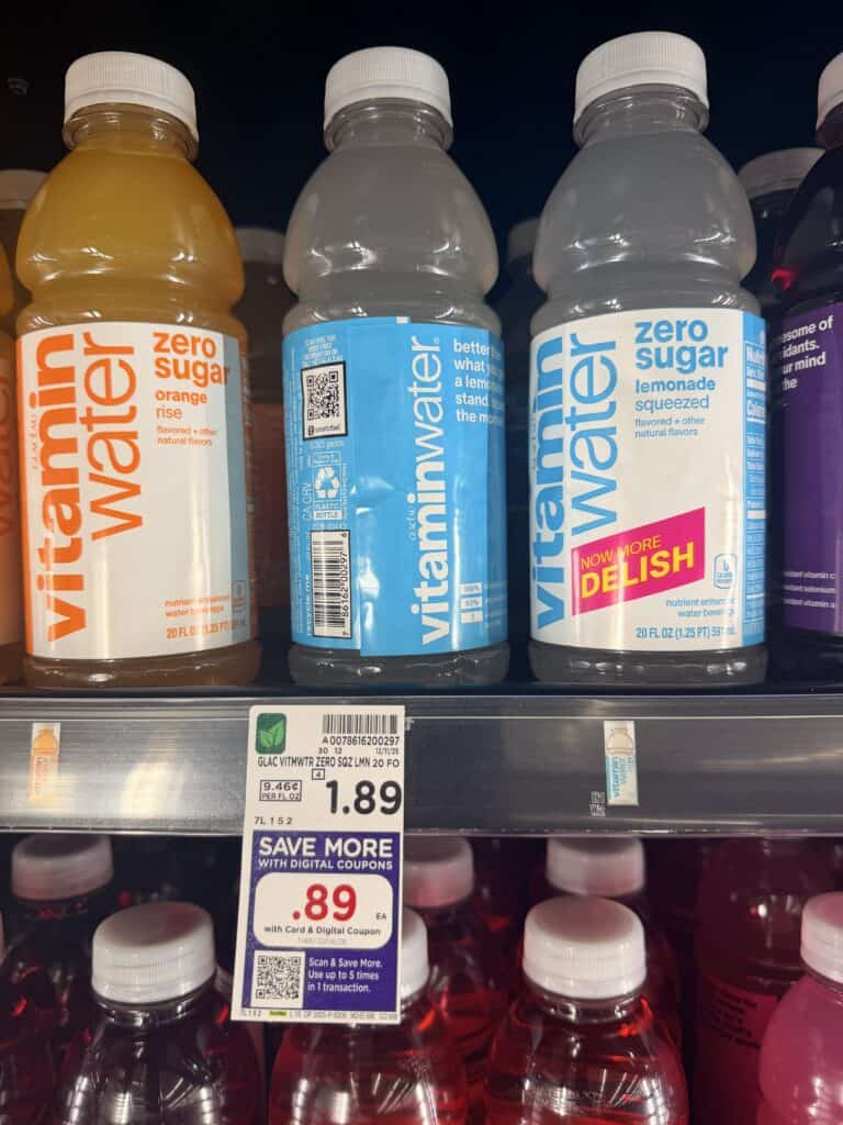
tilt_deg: -2.3
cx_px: 422
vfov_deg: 71.6
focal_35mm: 24
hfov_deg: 56.8
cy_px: 562
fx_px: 779
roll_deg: +0.7
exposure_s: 1/121
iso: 80
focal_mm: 6.76
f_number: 1.78
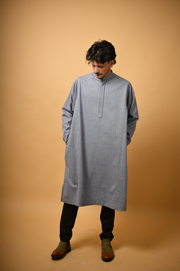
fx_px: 375
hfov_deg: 27.0
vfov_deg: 39.6
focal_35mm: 50
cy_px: 136
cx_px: 90
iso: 125
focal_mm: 50
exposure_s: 1/1000
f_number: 2.2
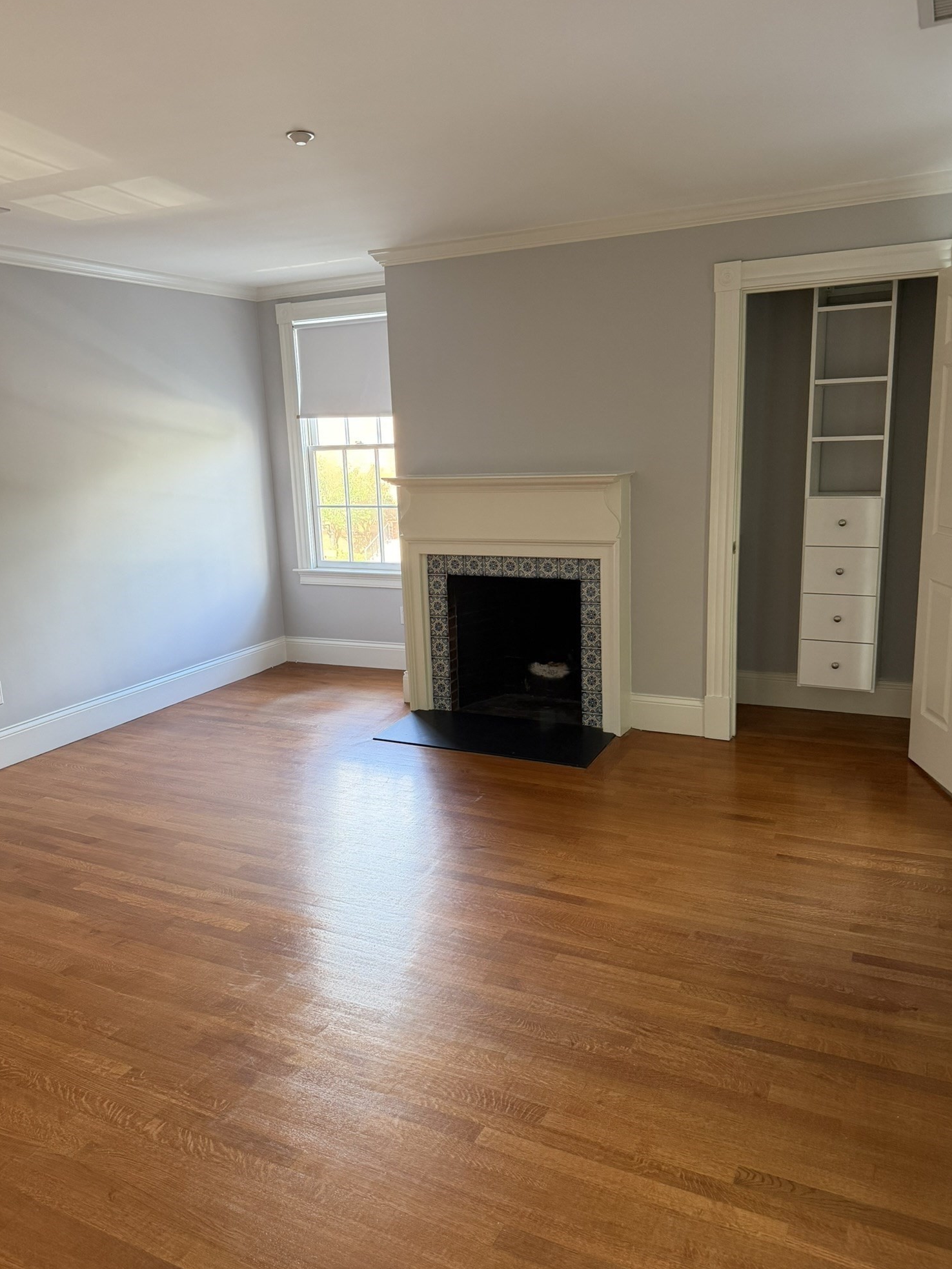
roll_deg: +1.7
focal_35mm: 25
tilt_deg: -11.9
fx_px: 917
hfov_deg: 54.9
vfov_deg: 69.4
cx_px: 473
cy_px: 633
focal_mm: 6.76
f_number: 1.78
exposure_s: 1/120
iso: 400
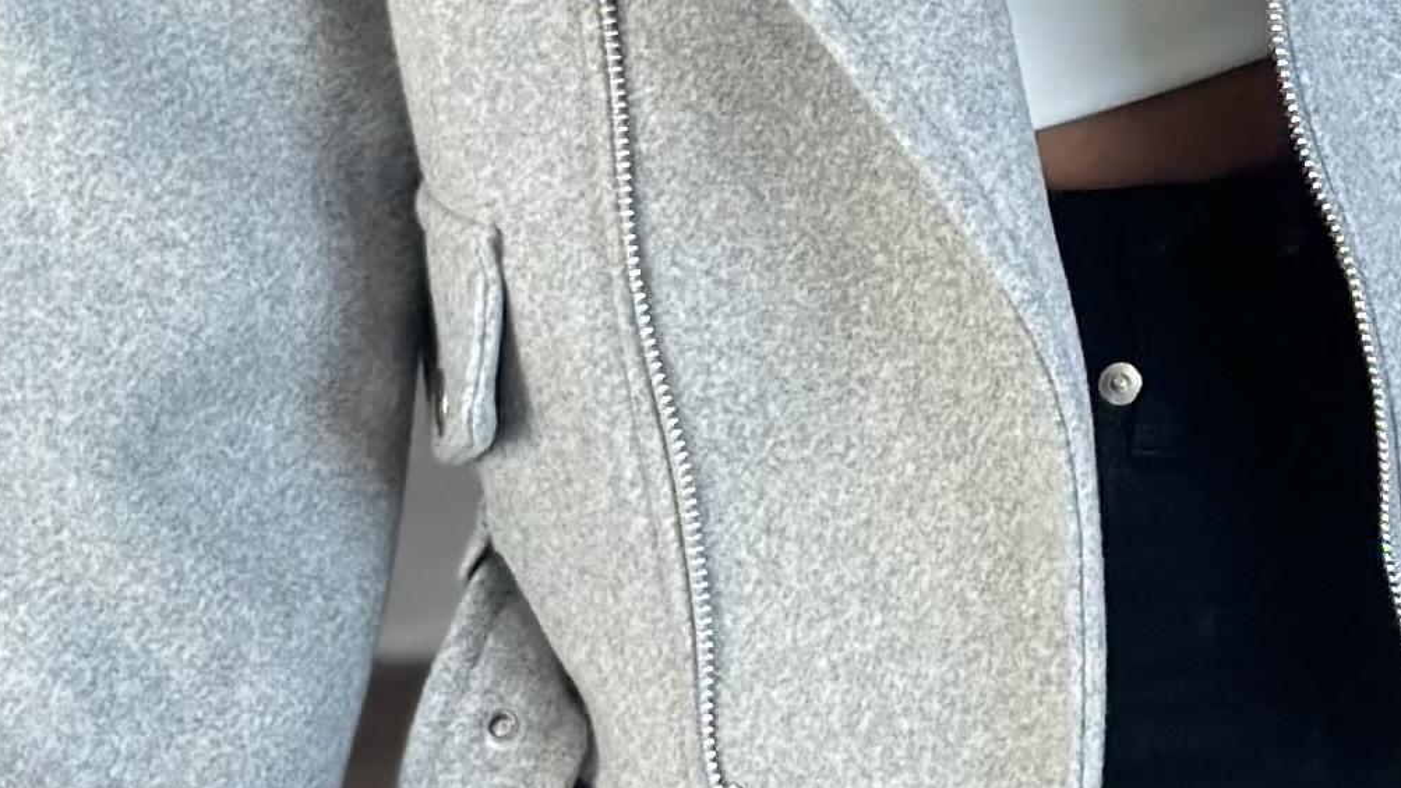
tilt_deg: -18.6
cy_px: -335
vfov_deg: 5.7
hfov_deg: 10.2
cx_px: 1199
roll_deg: +4.6
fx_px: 7802
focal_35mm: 210
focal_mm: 6.86
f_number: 1.78
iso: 125
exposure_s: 1/67
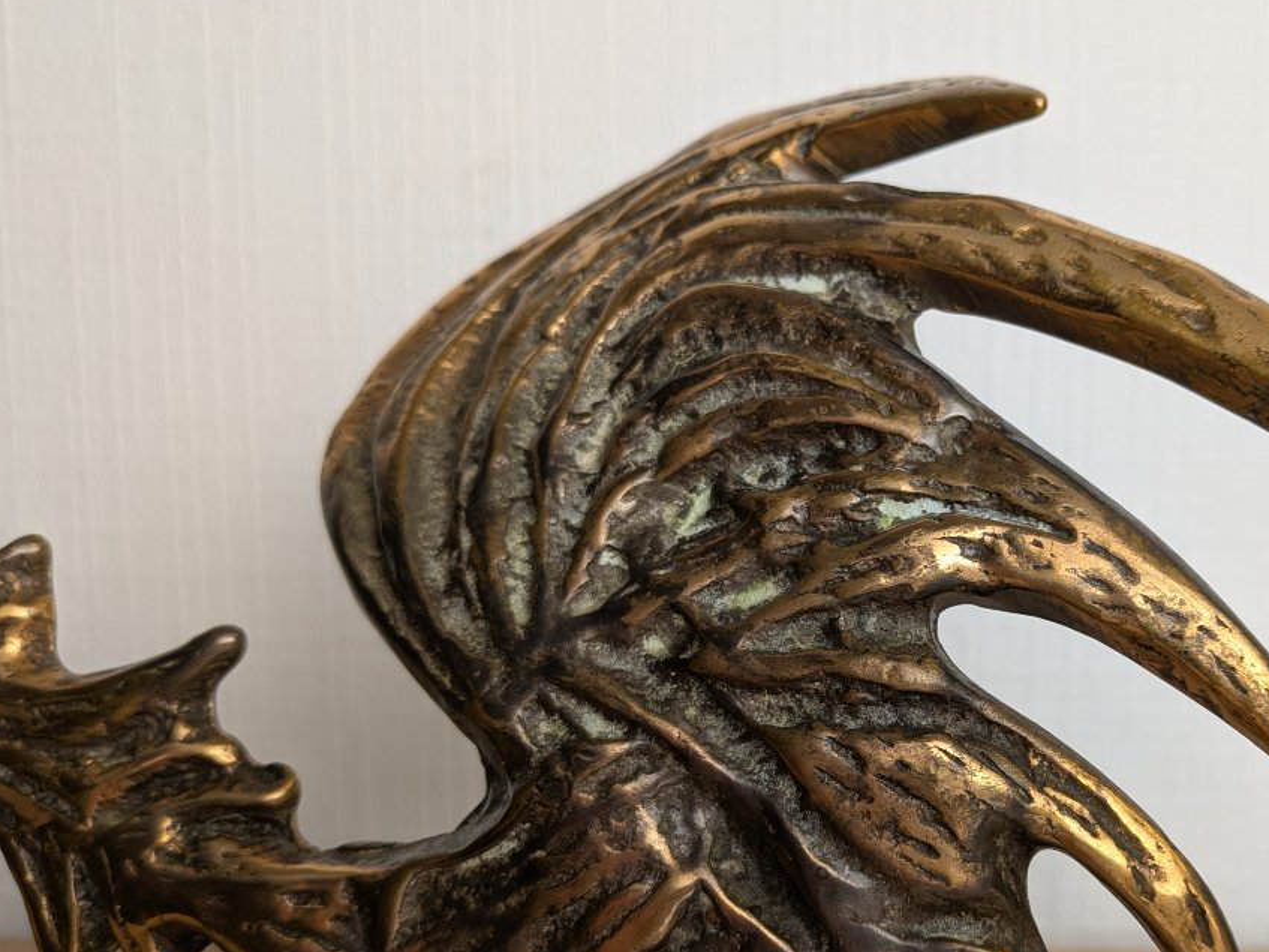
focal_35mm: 34
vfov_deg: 41.6
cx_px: 861
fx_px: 1246
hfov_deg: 52.8
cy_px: 561
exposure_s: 1/106
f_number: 1.7
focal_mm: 4.53
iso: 33
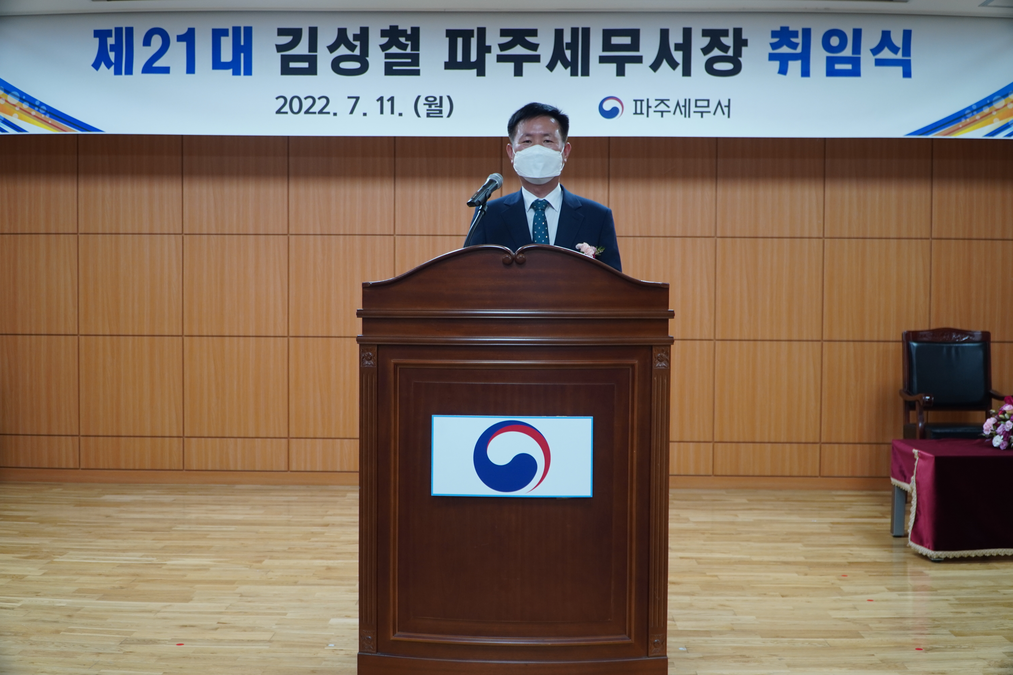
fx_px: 1055
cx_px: 506
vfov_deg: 35.5
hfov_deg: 51.3
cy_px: 338
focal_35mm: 38
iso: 400
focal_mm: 25
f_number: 4
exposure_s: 1/40
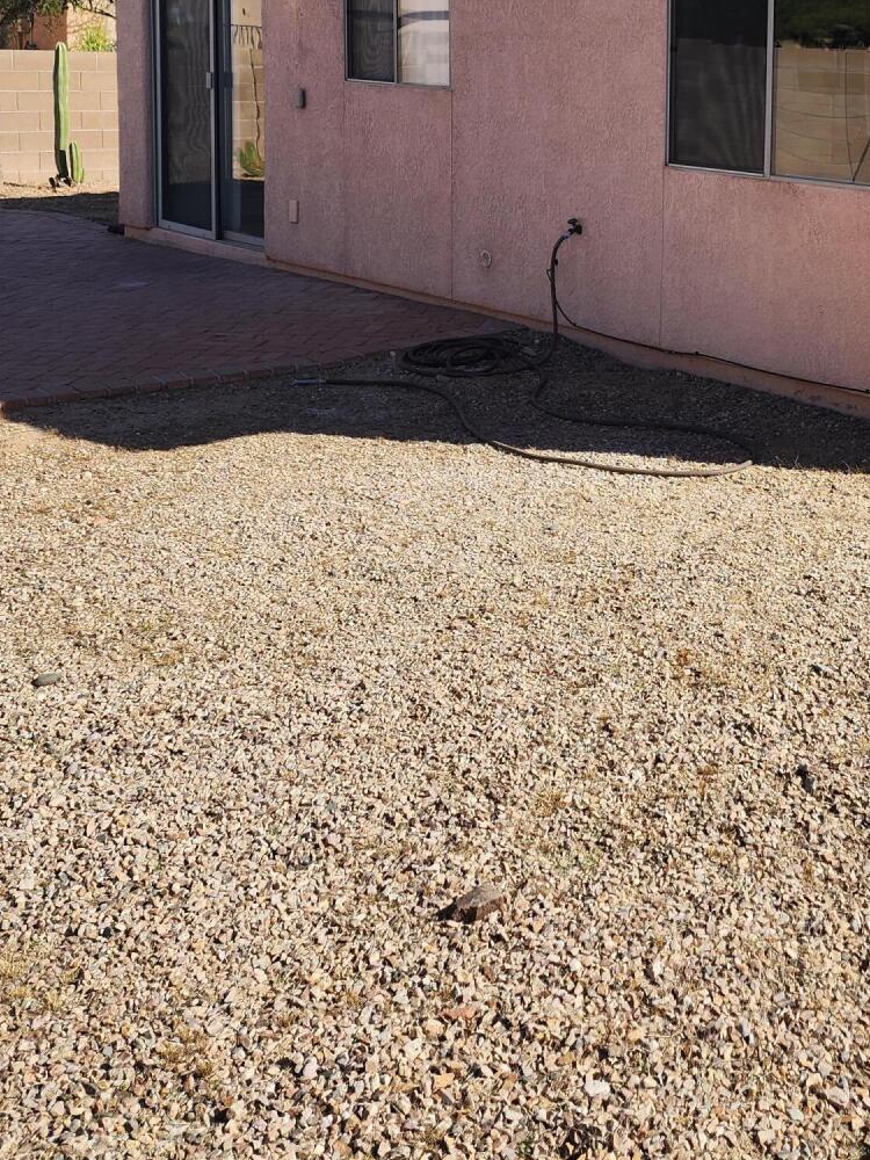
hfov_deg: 30.1
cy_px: 175
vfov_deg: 39.1
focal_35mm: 46
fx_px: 1541
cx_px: 797
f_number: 1.8
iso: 12
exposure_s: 1/1008
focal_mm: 6.4
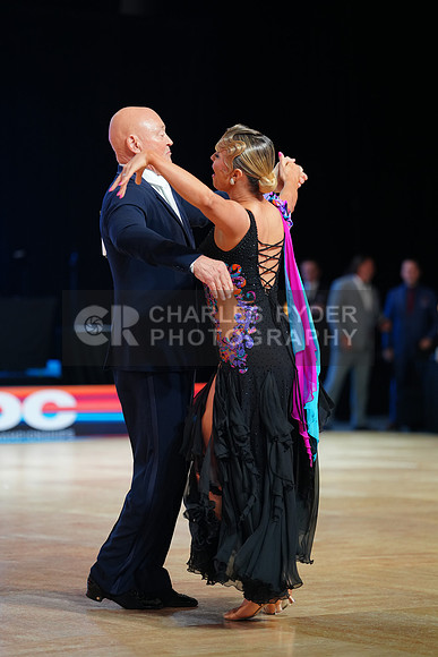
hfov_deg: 10.6
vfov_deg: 15.8
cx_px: 219
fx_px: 2371
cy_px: 328
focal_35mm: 130
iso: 800
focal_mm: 130
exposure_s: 1/400
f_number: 2.8
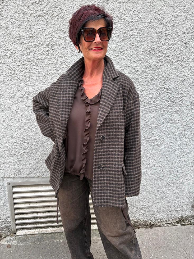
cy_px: 130
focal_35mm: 26
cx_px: 97
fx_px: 194
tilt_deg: -10.6
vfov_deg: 67.3
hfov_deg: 53.1
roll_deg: +0.2
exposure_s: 1/188
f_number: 1.6
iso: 40
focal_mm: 5.96
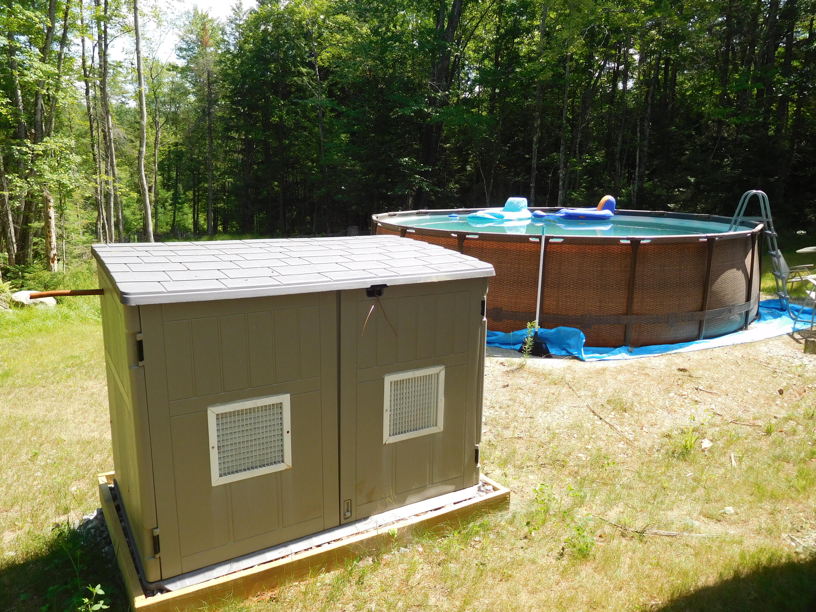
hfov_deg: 69.4
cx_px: 408
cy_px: 306
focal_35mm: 25
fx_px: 589
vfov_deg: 54.9
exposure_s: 1/400
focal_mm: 4.5
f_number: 3.4
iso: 125
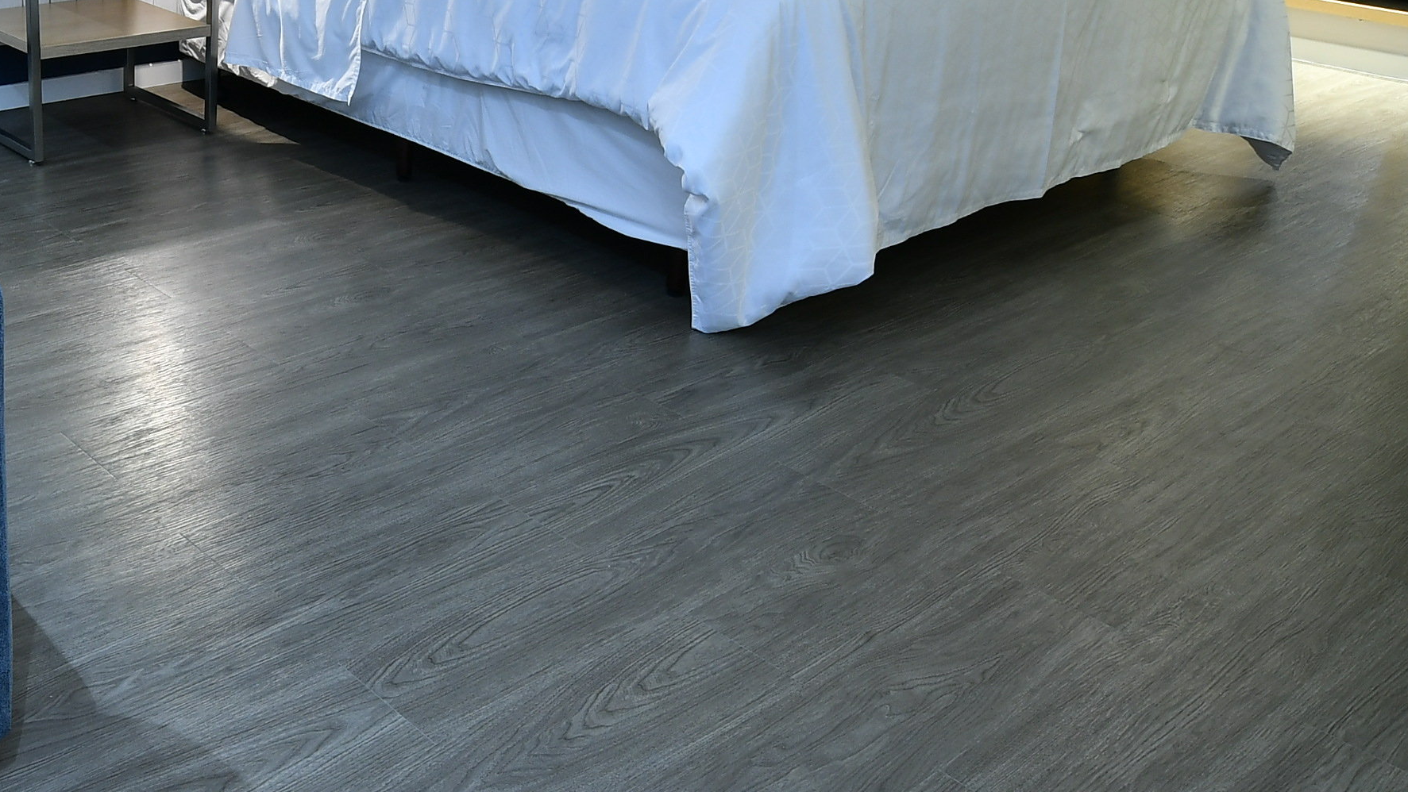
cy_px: 189
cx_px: 218
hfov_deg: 49.7
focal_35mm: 37
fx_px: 1382
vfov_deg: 31.4
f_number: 8
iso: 100
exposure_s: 1/1.3
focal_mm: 10
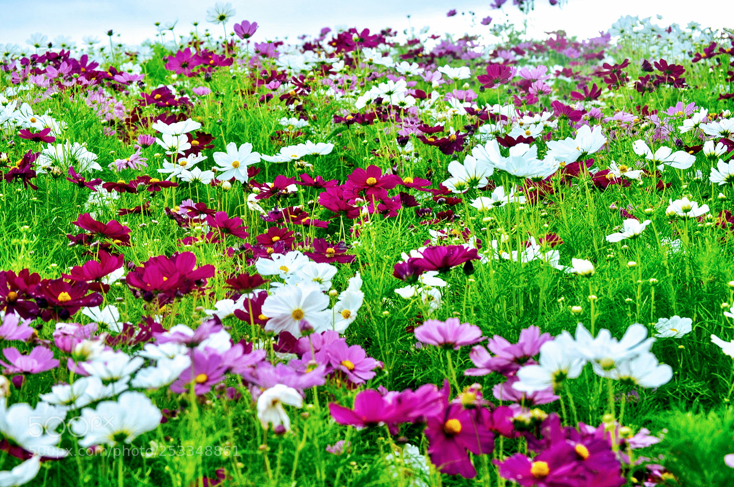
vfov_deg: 15.2
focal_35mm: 90
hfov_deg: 22.6
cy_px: 244
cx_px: 367
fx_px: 1833
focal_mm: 60
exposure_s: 1/125
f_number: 9.5
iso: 200
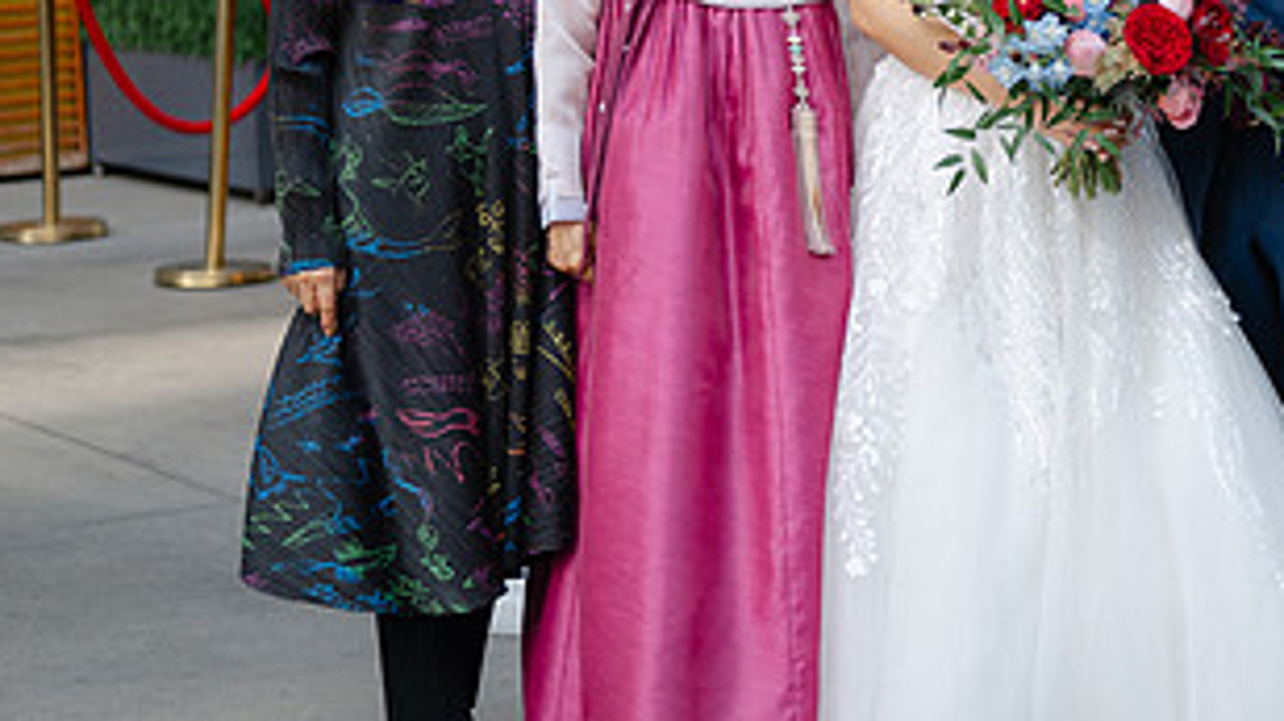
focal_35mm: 101
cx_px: 1151
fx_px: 3438
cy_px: 160
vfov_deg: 11.9
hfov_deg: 20.7
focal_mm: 50
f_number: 2
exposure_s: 1/500
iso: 80
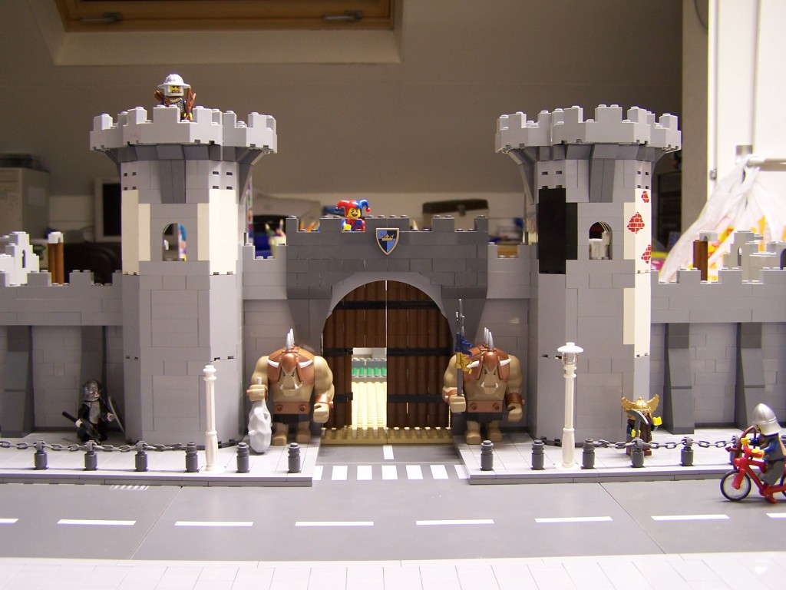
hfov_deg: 49.0
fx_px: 863
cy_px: 295
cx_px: 393
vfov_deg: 37.7
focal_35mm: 38
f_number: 2.8
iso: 80
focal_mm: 6.3
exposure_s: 1/3
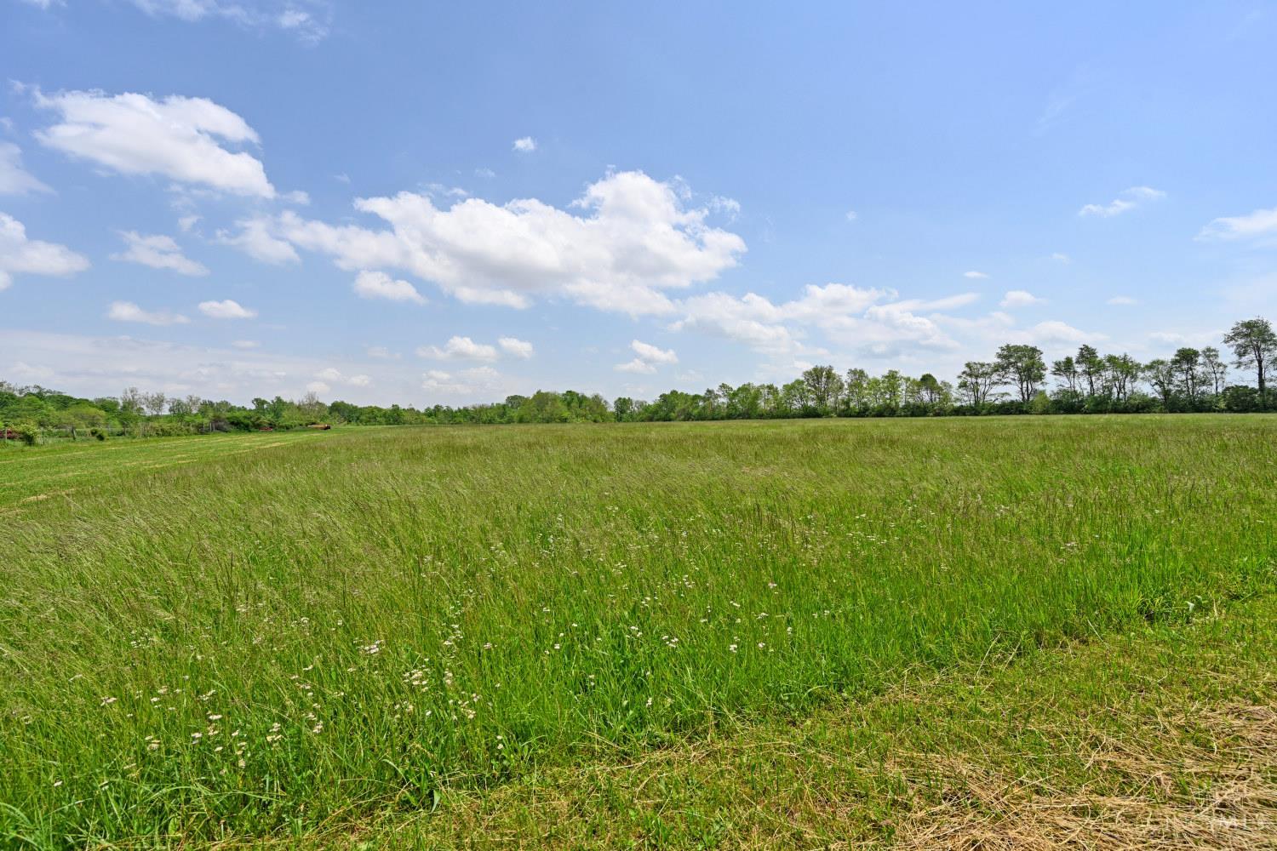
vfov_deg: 81.2
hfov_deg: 104.3
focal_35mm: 14
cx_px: 638
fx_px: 497
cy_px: 426
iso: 100
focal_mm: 14
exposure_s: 1/500
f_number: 8
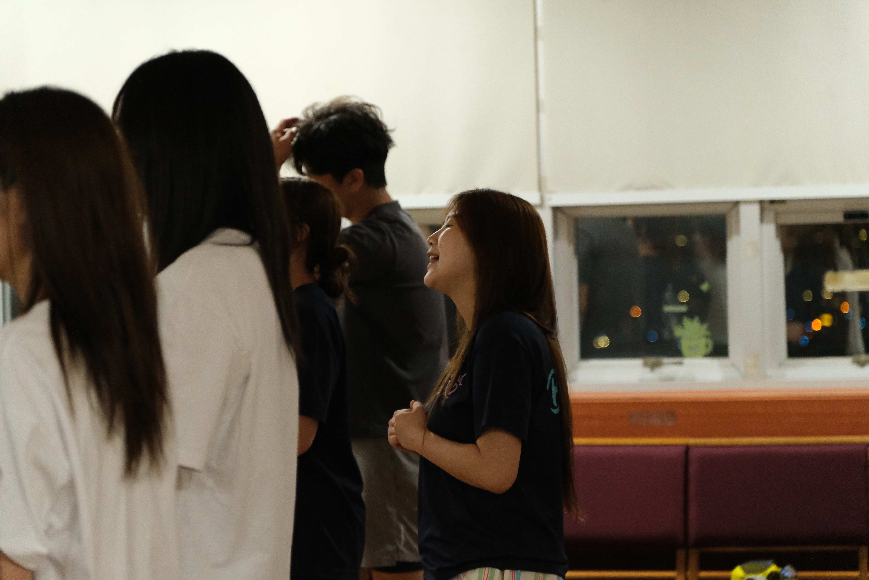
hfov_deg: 19.5
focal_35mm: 105
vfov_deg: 13.0
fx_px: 2534
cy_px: 290
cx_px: 434
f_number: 2.8
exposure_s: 1/180
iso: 8000
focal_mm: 70
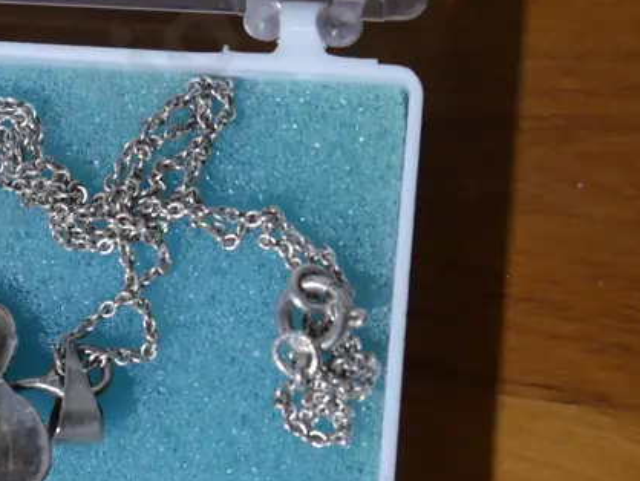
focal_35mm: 98
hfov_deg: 19.5
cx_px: 17
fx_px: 1813
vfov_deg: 15.1
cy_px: 180
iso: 640
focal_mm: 20
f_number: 5
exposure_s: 1/60
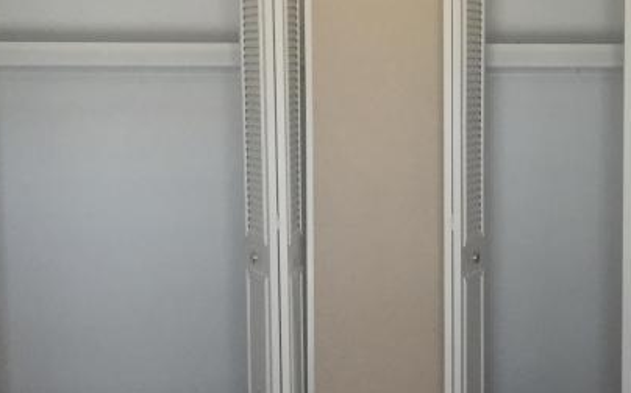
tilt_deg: -6.0
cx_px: 458
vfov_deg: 16.7
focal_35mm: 78
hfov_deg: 26.2
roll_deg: +0.0
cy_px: 221
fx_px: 1341
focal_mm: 4.15
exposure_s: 1/30
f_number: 2.2
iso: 50
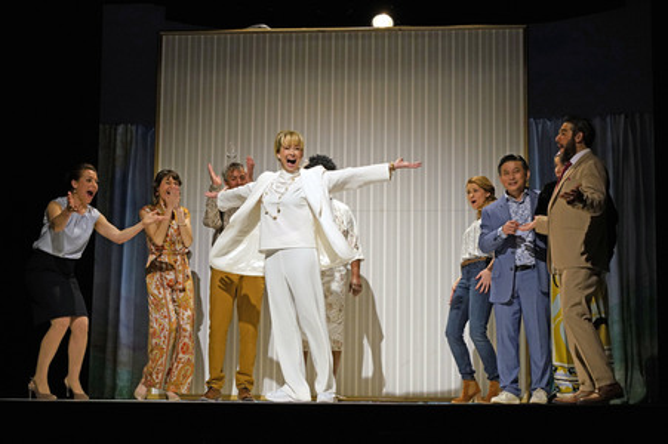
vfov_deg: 23.7
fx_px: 1057
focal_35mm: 57
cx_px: 334
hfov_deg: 35.1
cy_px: 222
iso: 2000
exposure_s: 1/250
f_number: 5.6
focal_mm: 57
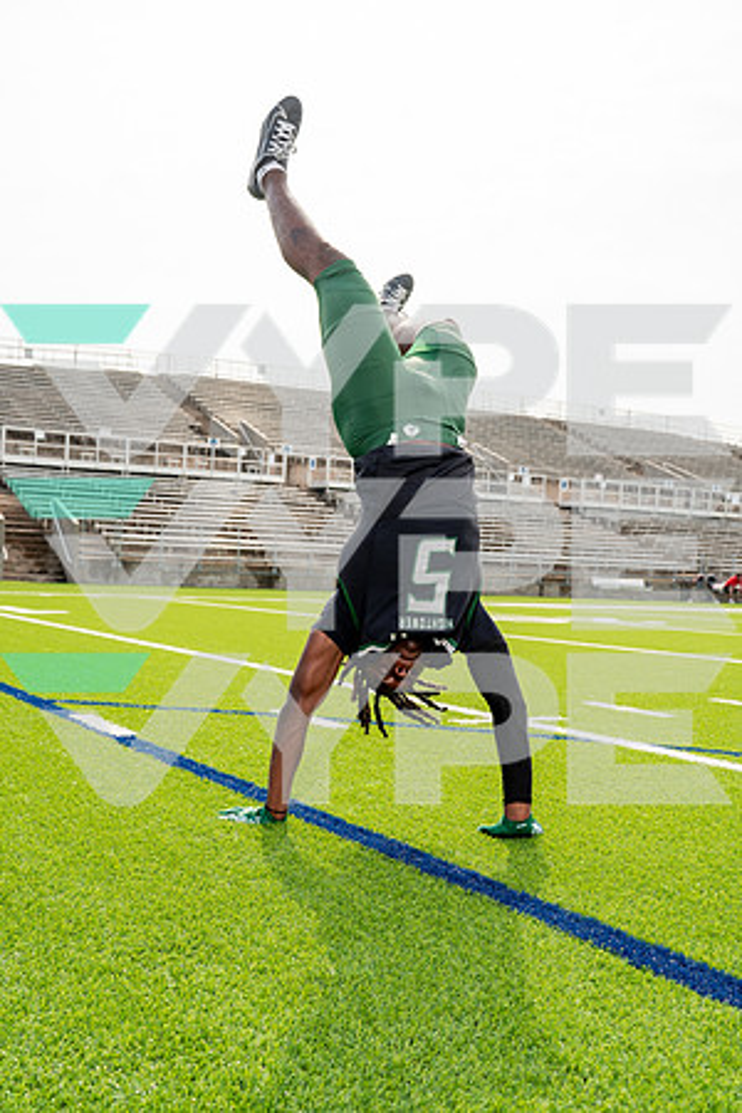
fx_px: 1237
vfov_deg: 48.5
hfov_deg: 33.4
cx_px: 371
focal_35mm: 40
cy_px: 556
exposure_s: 1/320
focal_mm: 40
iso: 100
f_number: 5.6
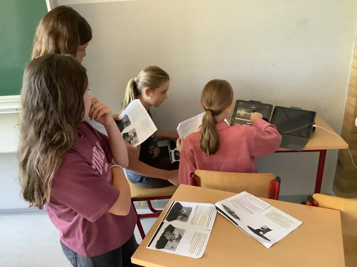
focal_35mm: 31
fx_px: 320
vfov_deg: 45.4
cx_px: 178
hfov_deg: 58.4
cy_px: 134
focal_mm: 3.3
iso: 320
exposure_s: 1/60
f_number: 2.4
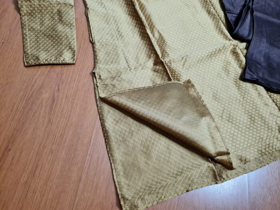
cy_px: 105
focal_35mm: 26
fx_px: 210
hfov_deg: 67.3
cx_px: 140
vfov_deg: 53.1
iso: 200
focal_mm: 5.4
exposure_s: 1/40
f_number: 1.8
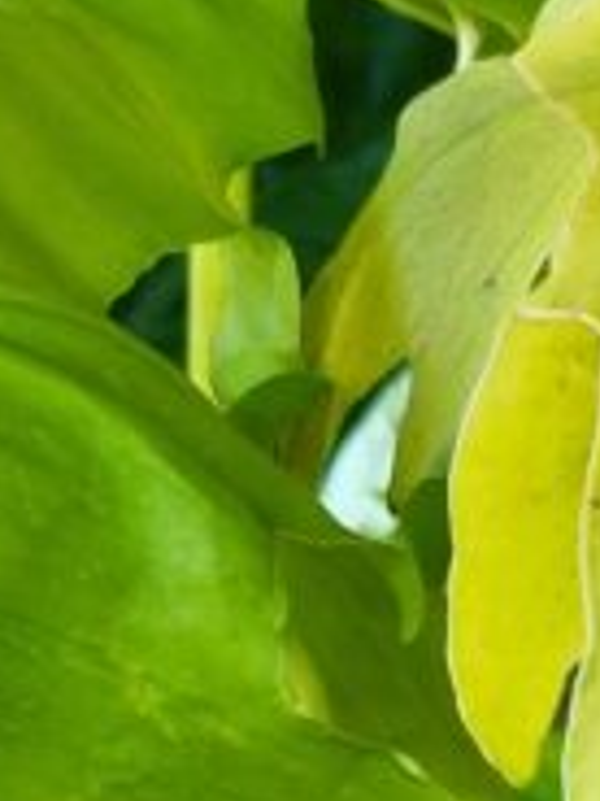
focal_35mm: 145
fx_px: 3351
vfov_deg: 13.4
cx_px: 1561
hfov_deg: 9.0
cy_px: 823
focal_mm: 5.4
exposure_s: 1/60
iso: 250
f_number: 1.8
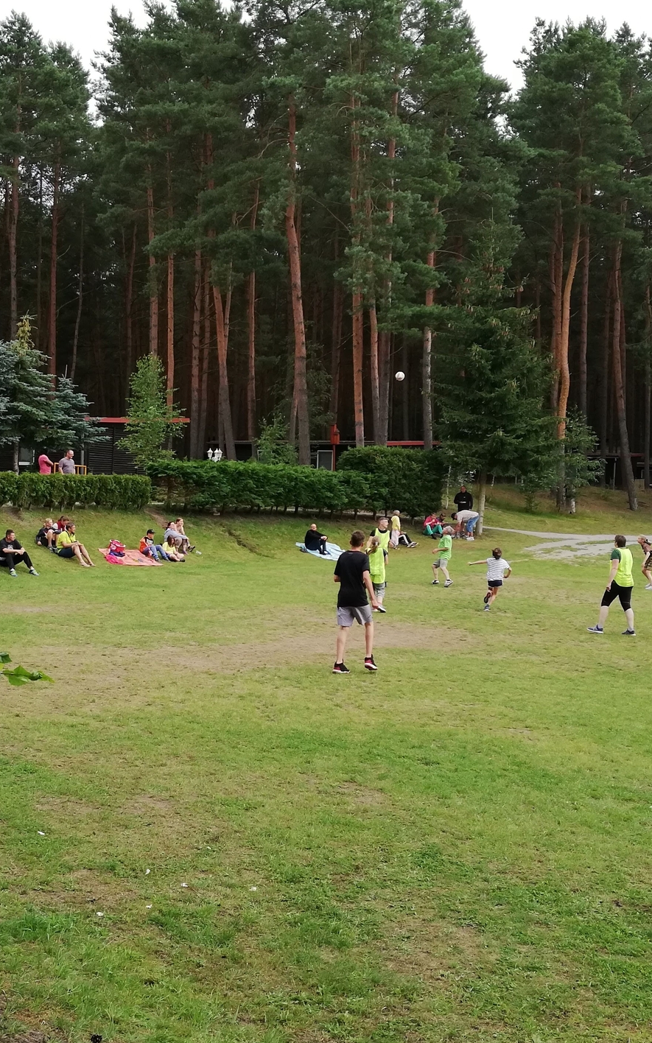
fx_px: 1308
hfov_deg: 27.9
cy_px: 517
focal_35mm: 46
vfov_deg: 43.5
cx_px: 242
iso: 50
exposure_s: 1/347
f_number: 2.2
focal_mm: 3.81
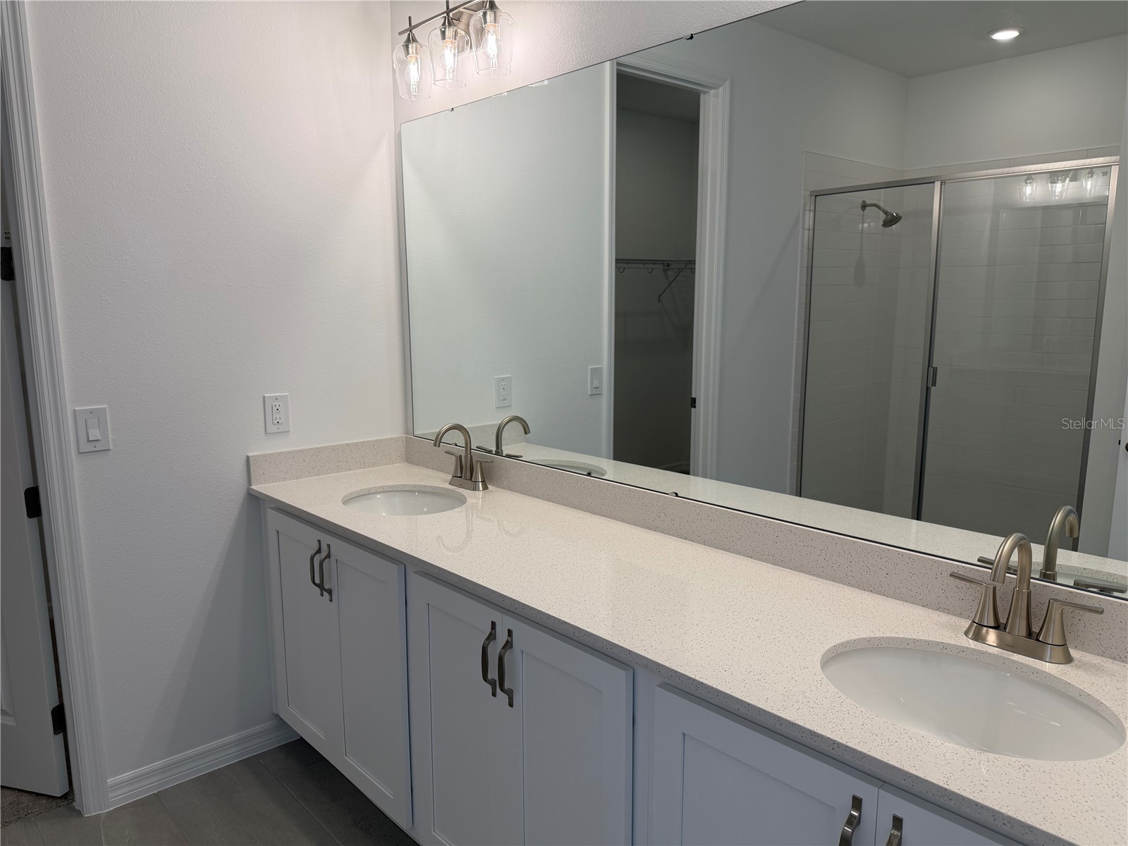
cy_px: 423
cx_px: 564
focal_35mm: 24
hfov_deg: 71.6
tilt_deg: -9.2
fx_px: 782
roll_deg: +0.4
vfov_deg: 56.8
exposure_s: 1/305
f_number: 1.78
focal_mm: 6.76
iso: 80
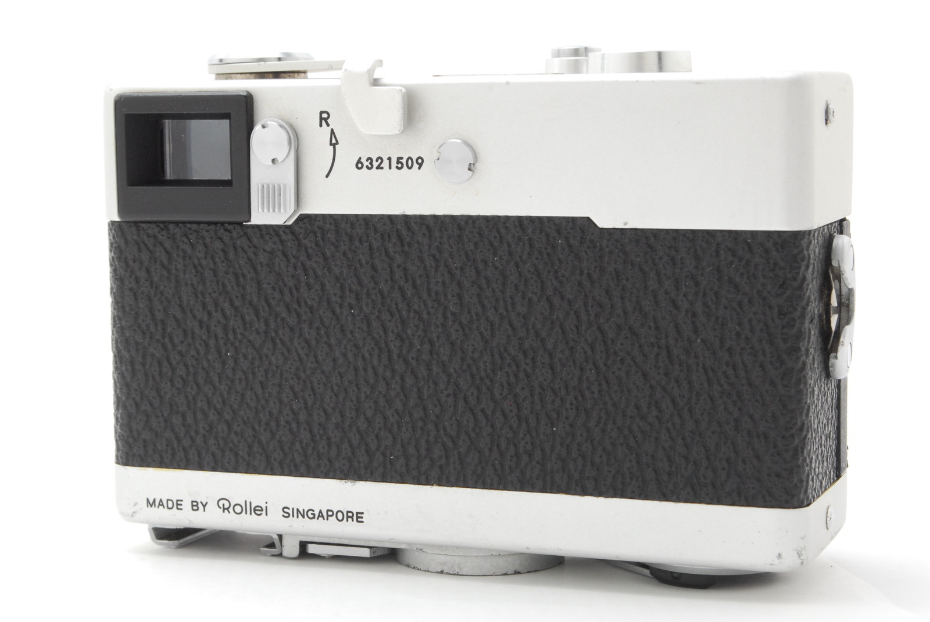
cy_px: 311
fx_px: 1940
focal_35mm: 75
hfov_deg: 27.0
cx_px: 465
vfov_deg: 18.2
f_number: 18
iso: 500
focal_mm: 50
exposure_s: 1/250
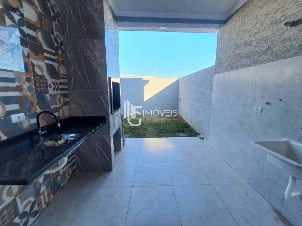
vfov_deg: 89.9
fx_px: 113
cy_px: 113
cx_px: 151
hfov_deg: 106.2
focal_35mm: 13
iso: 50
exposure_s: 1/225
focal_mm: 1.74
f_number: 2.2
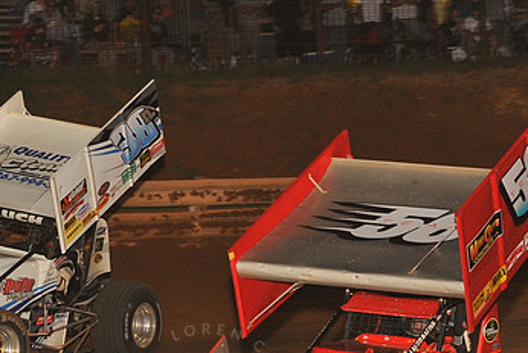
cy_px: 274
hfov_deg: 15.3
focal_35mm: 134
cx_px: 206
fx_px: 1966
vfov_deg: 10.2
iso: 800
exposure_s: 1/320
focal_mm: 80
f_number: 6.3
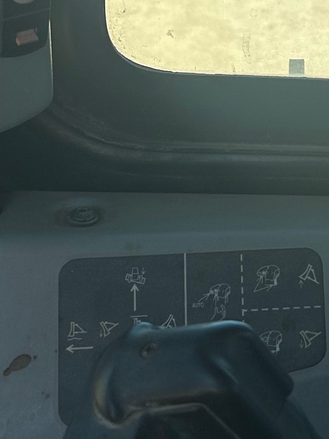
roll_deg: -4.9
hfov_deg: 14.2
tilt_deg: -17.3
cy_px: 0
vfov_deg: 18.7
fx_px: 1293
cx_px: 342
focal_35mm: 102
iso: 50
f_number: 1.5
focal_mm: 5.7
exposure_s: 1/2404
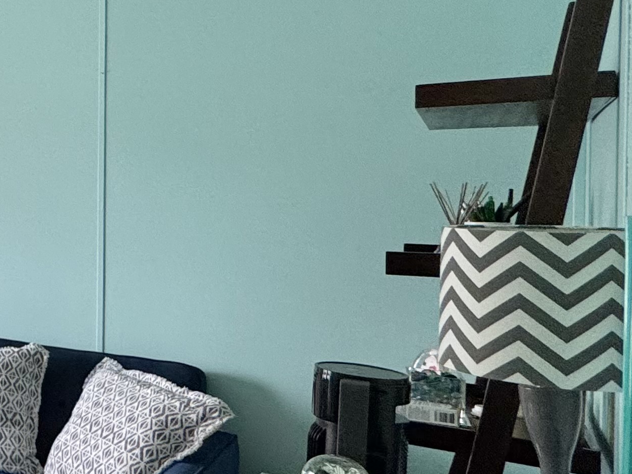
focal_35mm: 45
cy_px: 200
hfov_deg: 30.0
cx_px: -254
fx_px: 822
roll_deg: -0.5
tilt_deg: -0.6
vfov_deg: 32.1
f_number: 2.2
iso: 200
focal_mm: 2.22
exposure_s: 1/99
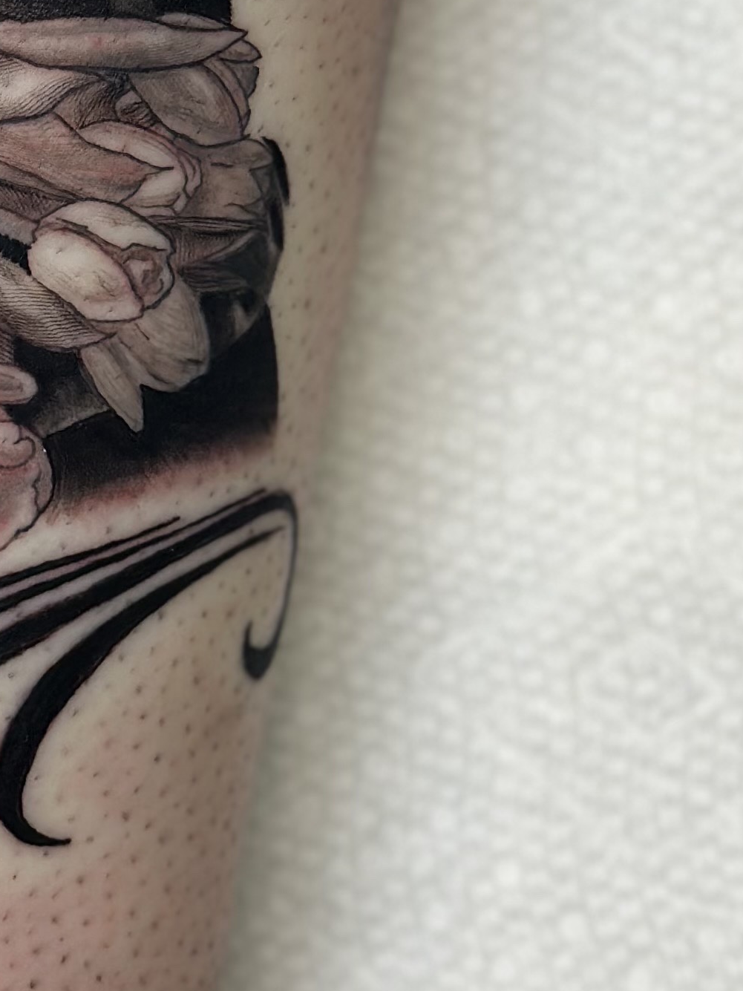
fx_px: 4150
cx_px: -16
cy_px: 73
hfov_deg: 10.1
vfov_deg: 13.5
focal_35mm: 145
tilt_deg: -77.6
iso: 80
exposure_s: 1/120
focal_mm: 6.86
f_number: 1.78
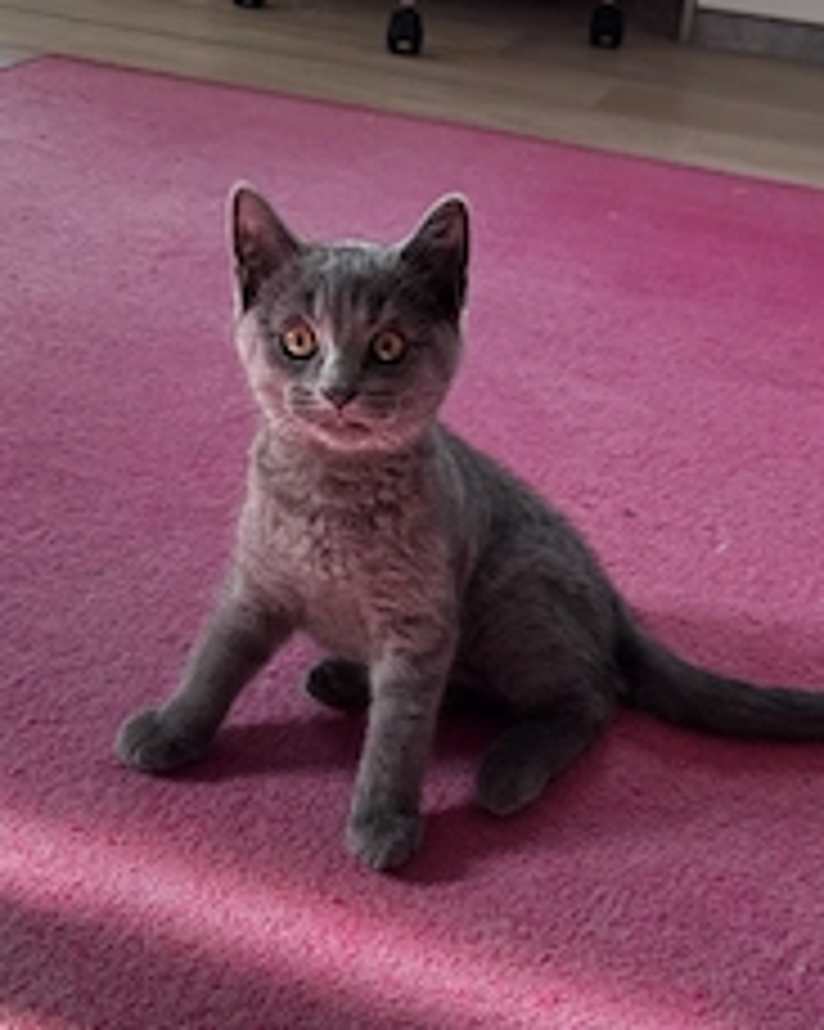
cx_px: 513
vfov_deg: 44.3
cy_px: 670
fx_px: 1251
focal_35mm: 41
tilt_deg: -36.6
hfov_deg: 36.3
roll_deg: -7.4
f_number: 1.78
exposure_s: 1/150
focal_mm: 6.76
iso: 80
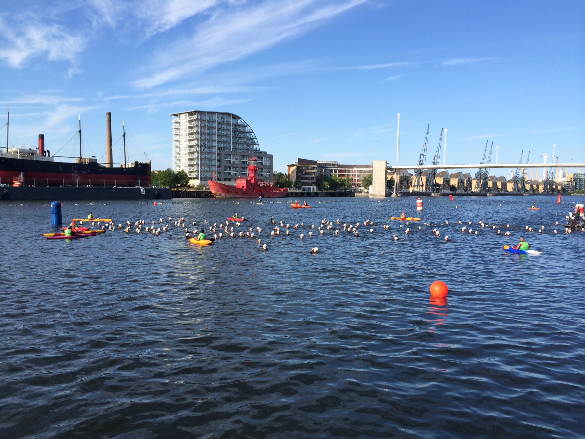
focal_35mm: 30
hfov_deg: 60.0
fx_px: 507
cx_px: 292
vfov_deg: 46.8
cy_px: 220
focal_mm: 4.12
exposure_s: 1/1520
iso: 32
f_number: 2.2
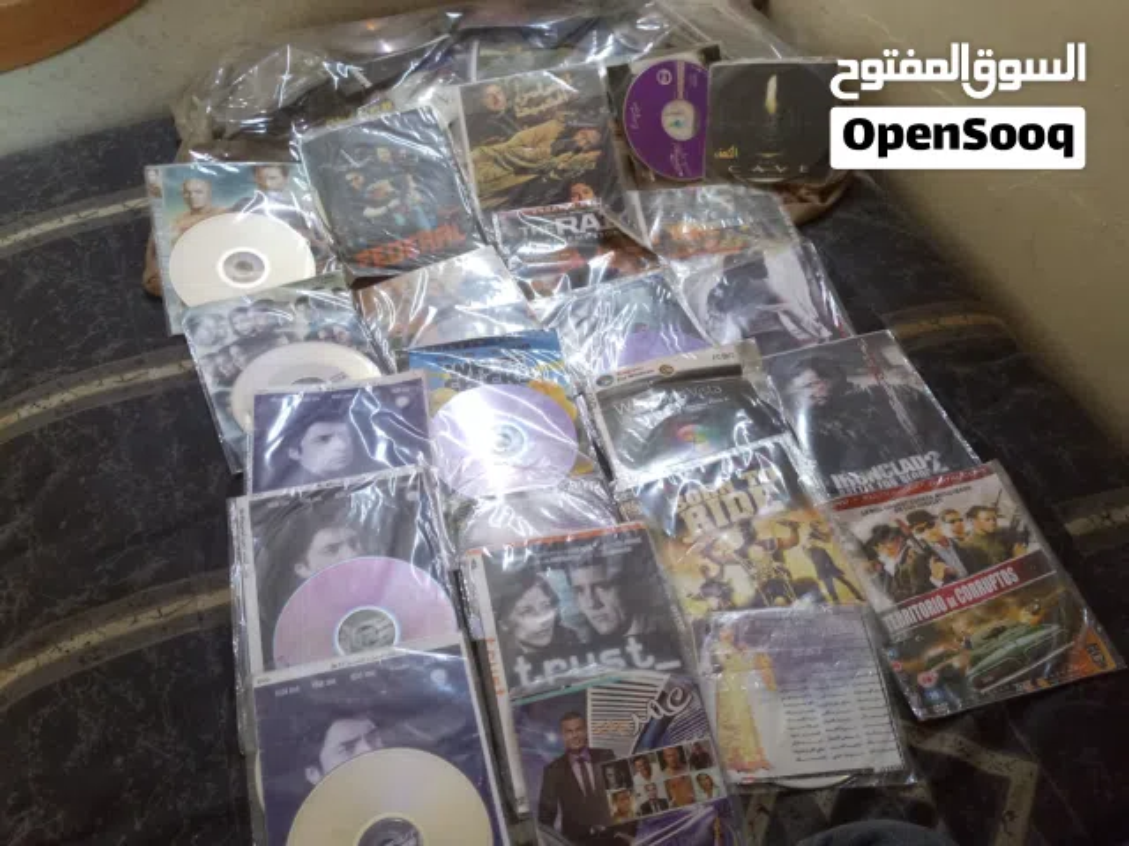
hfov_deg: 61.7
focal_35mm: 29
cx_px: 564
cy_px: 423
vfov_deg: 48.2
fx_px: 946
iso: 866
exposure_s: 1/20
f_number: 1.8
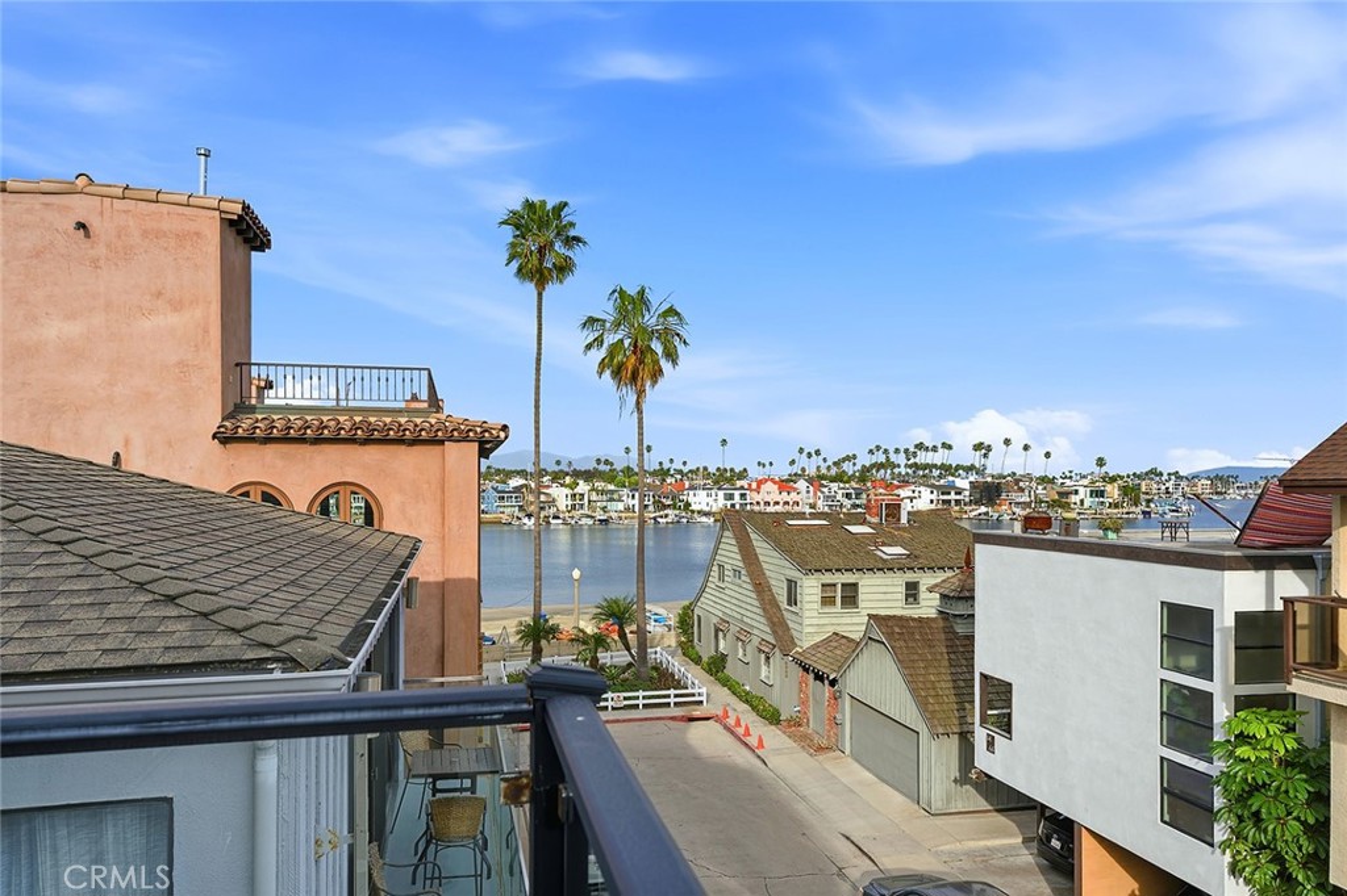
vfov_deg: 53.1
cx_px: 674
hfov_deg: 73.8
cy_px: 448
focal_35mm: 24
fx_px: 898
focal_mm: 24
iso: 160
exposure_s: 1/2500
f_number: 5.6
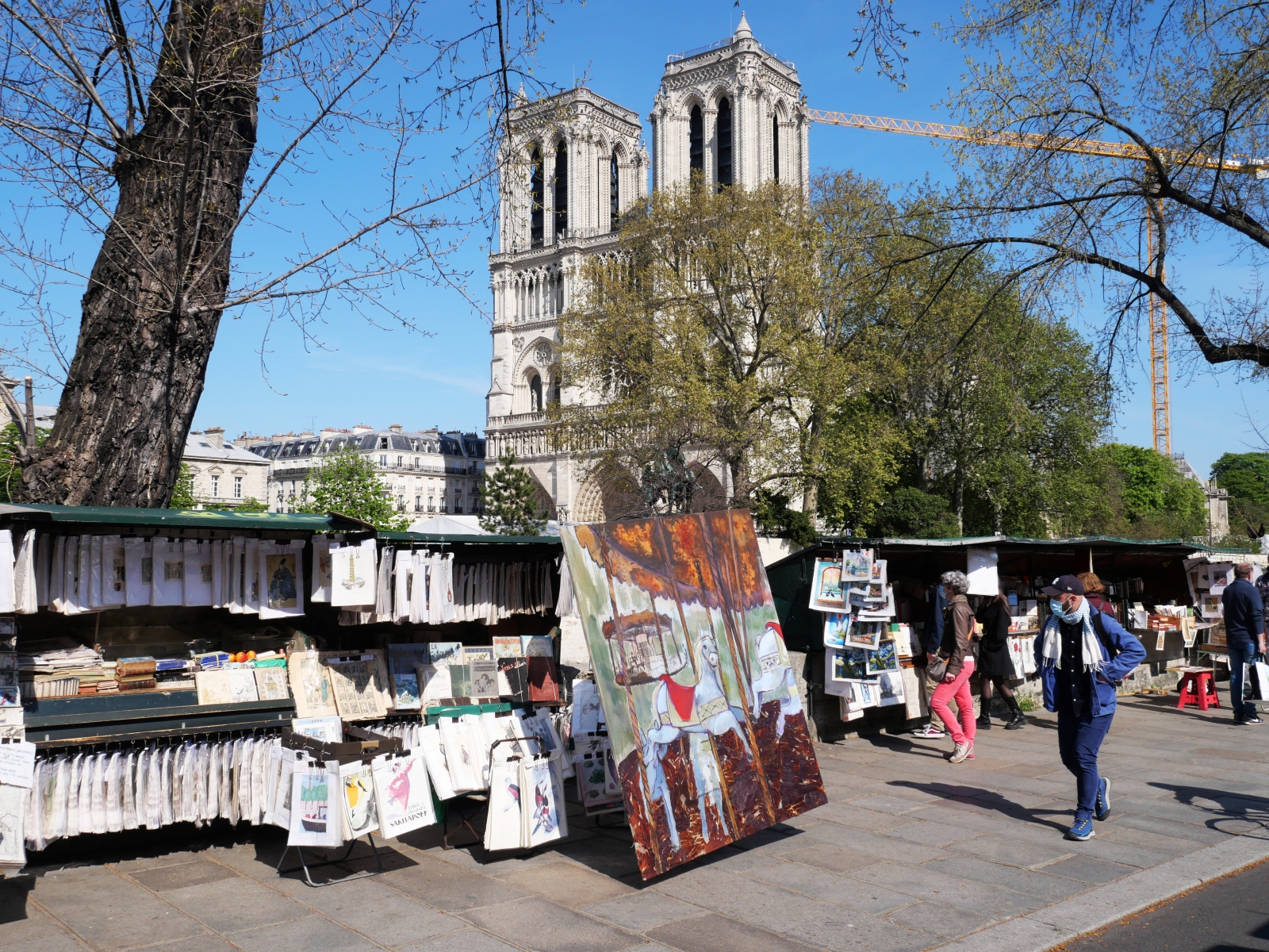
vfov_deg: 44.2
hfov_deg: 56.8
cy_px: 476
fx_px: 1173
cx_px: 634
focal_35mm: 32
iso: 200
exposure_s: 1/500
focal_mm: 16
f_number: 8
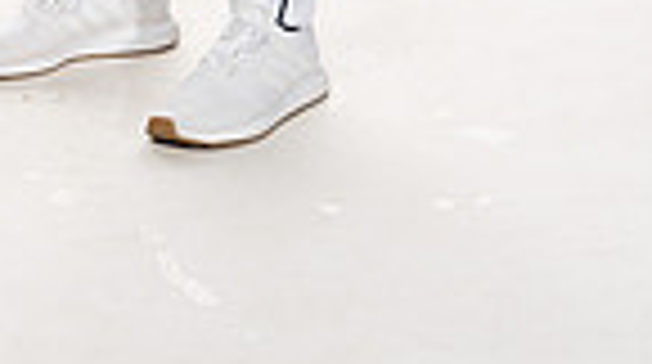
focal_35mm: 166
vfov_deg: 6.8
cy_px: -562
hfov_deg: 12.9
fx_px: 2865
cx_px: 85
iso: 400
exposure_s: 1/250
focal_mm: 51
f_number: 6.3
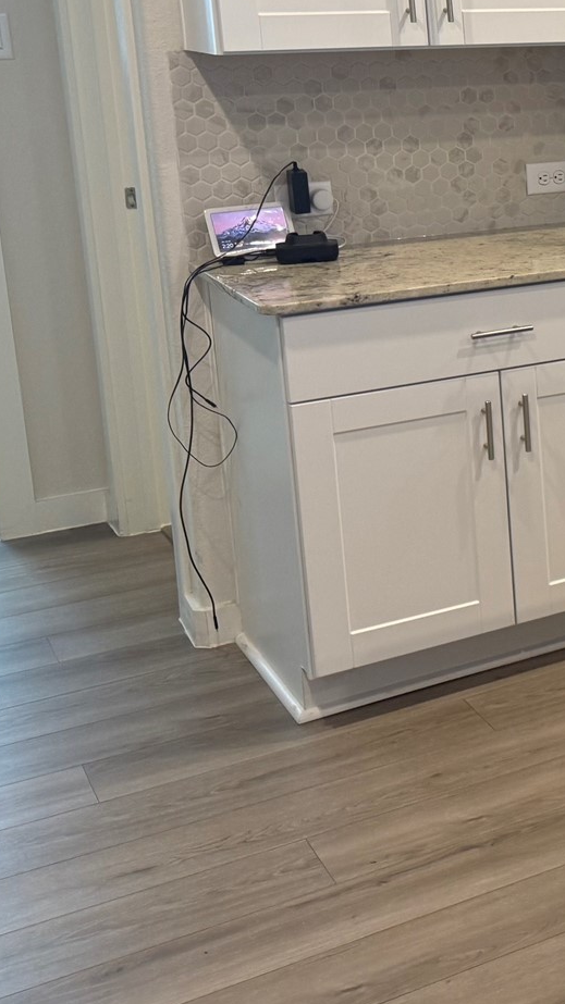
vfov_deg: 35.4
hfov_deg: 16.9
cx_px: 1033
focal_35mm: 58
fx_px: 1545
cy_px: 286
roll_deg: -0.4
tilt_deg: -10.6
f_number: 1.78
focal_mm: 6.76
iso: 100
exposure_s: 1/60
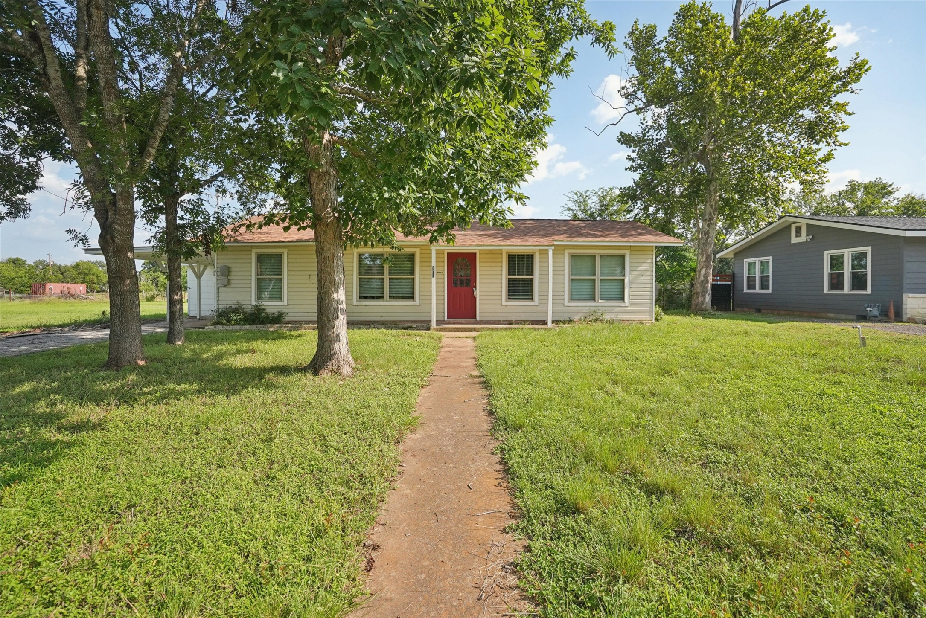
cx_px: 463
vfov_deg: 73.8
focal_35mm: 16
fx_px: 412
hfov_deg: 96.7
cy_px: 309
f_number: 4
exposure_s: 1/3200
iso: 1000
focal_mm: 16
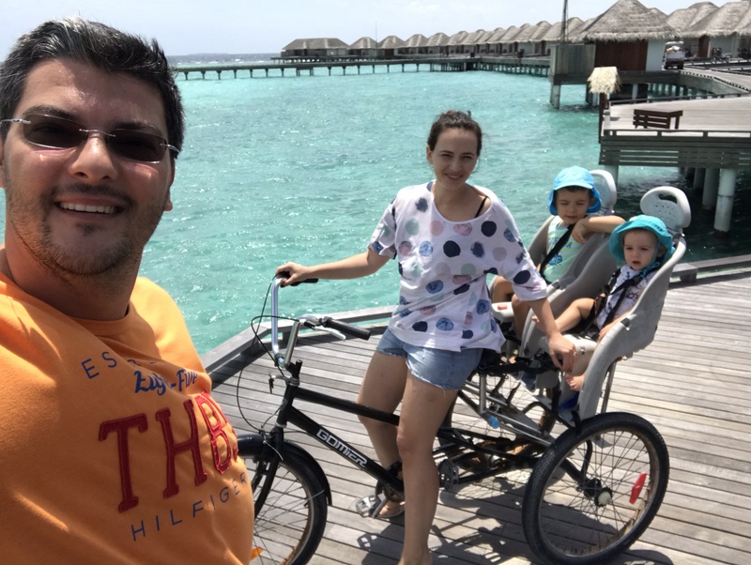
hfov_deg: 56.8
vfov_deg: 44.2
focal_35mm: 32
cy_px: 282
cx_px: 376
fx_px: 695
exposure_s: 1/1011
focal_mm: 2.87
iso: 25
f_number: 2.2
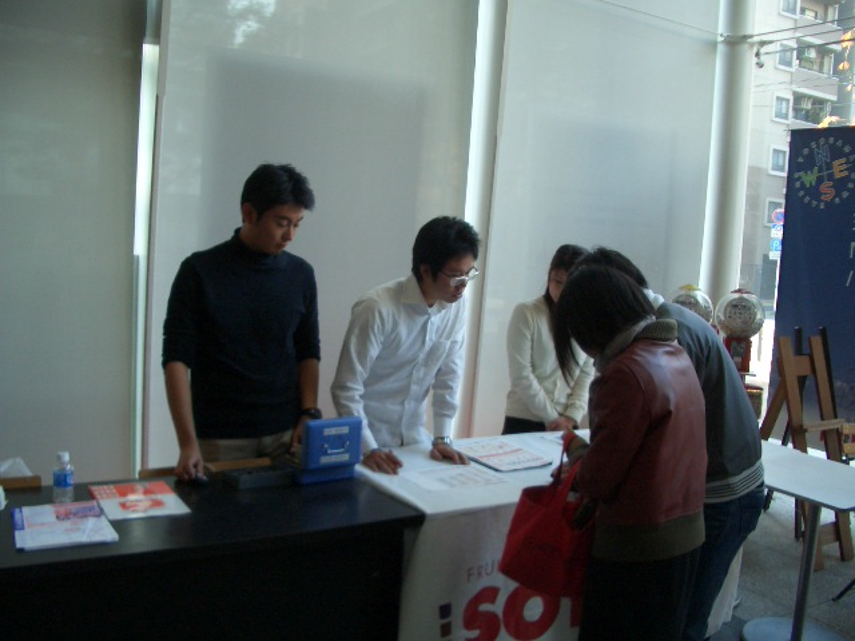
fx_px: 864
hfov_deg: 52.6
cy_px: 320
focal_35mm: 35
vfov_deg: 40.7
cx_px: 428
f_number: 2.6
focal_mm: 5.8
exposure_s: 1/100
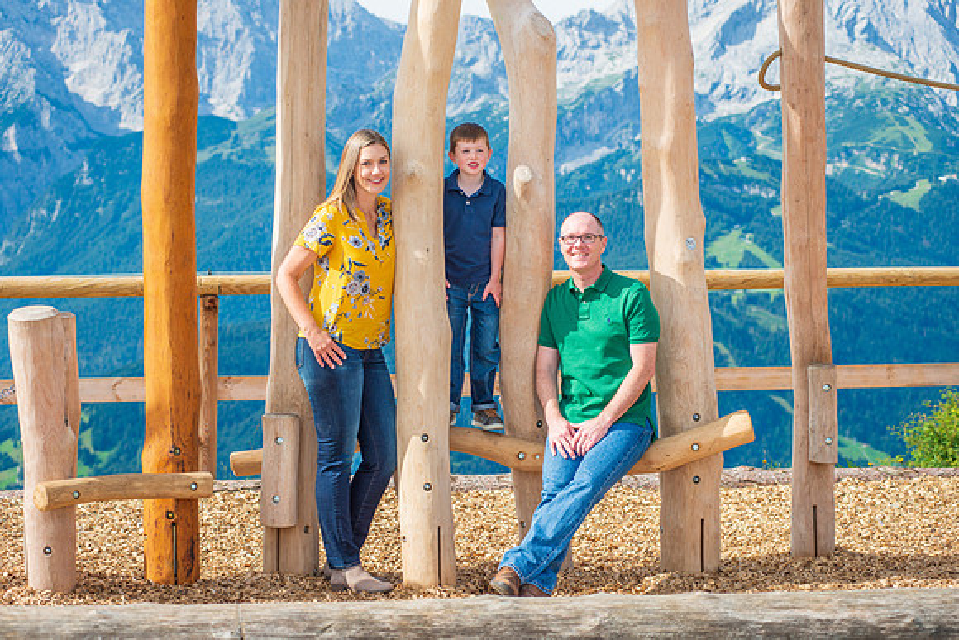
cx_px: 480
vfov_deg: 15.9
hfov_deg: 23.6
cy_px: 320
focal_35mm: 86
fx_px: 2291
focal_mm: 86
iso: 100
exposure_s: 1/640
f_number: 5.6
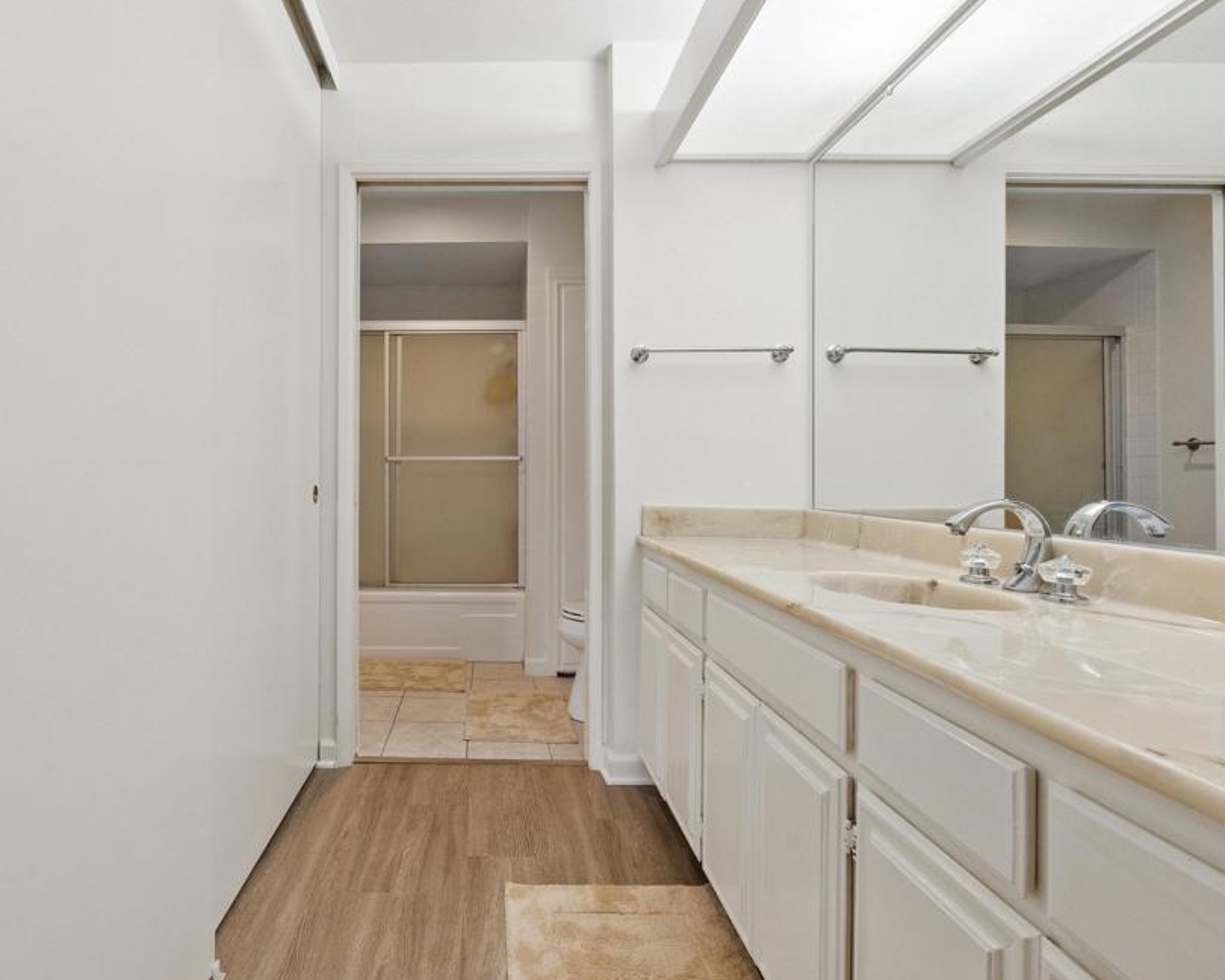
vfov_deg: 70.8
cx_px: 472
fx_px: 689
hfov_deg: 82.0
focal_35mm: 19
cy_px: 475
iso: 1600
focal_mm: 16
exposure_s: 1/13
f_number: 9
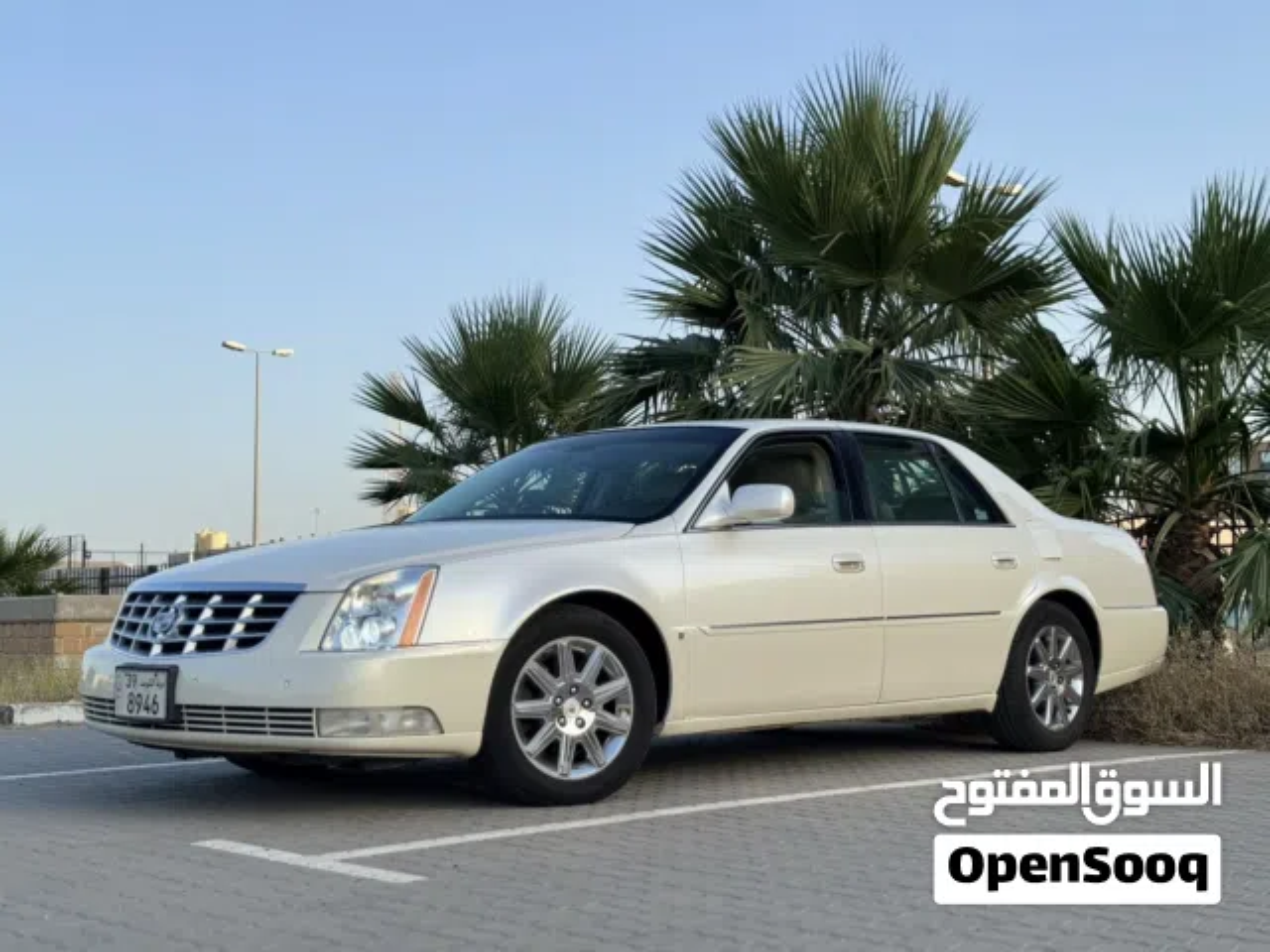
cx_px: 635
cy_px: 476
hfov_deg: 39.7
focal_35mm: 48
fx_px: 1761
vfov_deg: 30.3
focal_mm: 6.76
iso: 64
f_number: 1.78
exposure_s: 1/2331
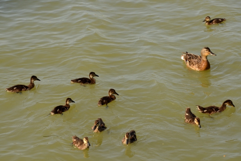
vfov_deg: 12.2
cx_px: 120
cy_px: 80
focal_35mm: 112
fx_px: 753
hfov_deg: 18.2
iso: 200
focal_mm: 75
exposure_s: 1/320
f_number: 9
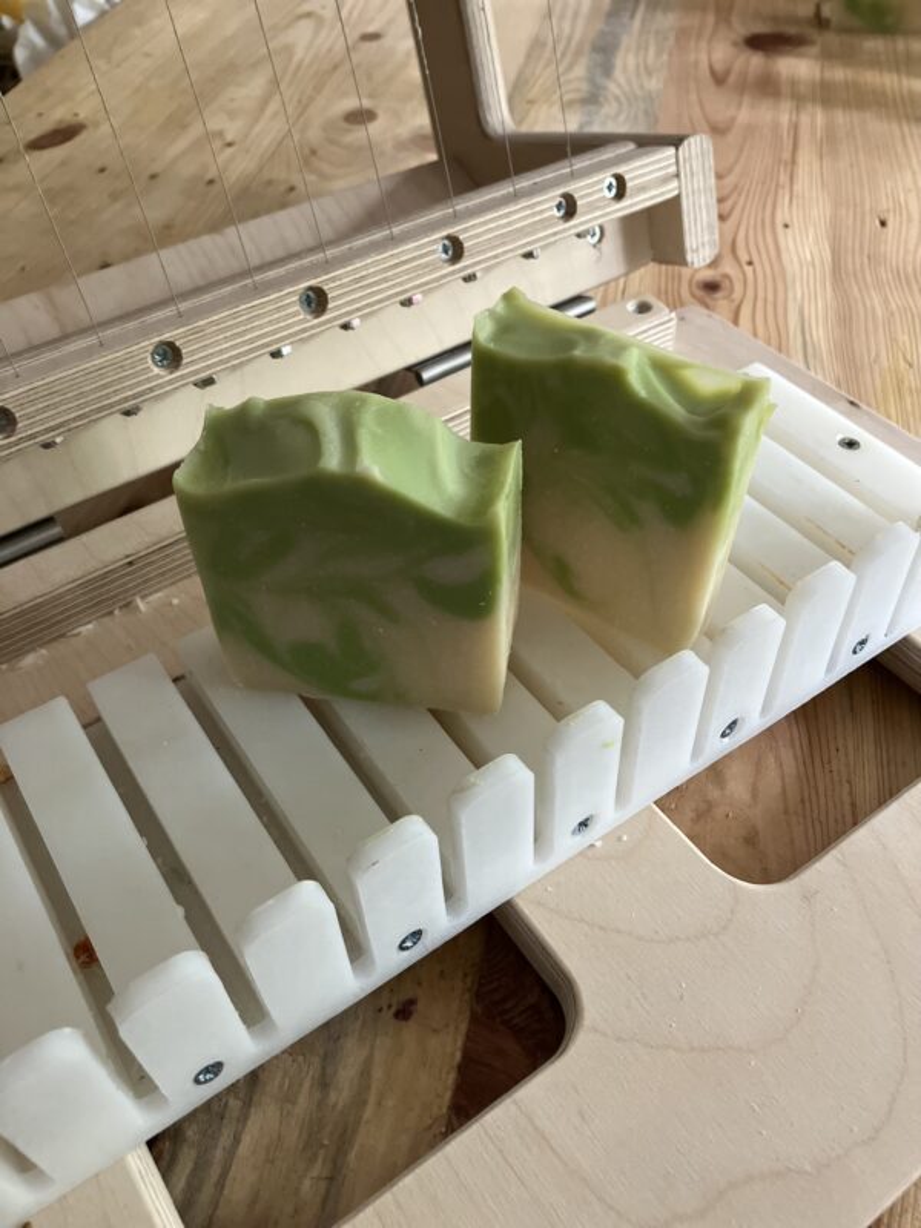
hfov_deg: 49.7
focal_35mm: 28
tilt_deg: -46.9
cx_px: 460
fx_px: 993
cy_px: 614
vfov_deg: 63.4
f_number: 1.8
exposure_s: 1/44
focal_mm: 3.99
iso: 320
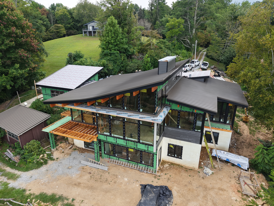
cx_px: 137
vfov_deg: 56.8
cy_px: 103
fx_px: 190
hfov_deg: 71.6
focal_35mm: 24
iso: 190
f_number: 1.8
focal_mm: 8.67
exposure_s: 1/800
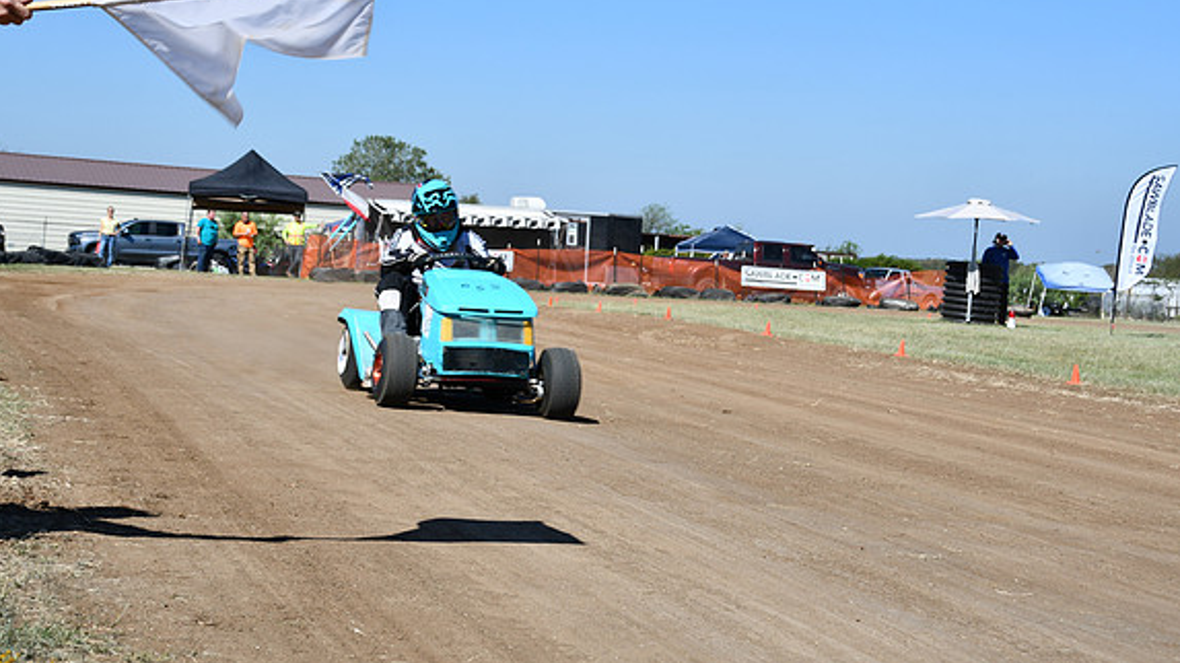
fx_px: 2190
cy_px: 285
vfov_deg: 17.2
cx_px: 589
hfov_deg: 30.2
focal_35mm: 70
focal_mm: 44
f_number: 9
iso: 100
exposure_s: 1/320
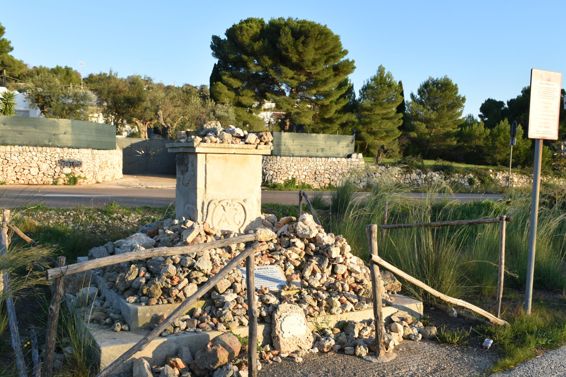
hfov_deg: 51.9
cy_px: 218
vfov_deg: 35.9
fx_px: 582
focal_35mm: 37
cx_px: 298
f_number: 8
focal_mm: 20
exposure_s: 1/250
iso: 250
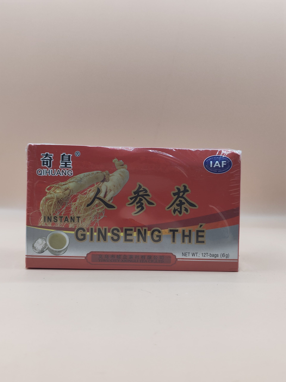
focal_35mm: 50
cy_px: 191
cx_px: 143
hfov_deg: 29.1
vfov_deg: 38.2
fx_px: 551
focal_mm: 5.56
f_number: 1.88
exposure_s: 1/100
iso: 158
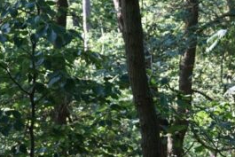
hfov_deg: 13.6
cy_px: 173
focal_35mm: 143
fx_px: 934
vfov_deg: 9.5
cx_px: 345
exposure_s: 1/160
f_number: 4
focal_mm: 37
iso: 400
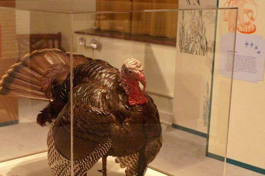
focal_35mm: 68
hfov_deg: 29.7
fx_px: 498
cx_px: 102
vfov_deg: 20.1
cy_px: 110
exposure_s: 1/50
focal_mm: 35
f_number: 5.6
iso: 3200
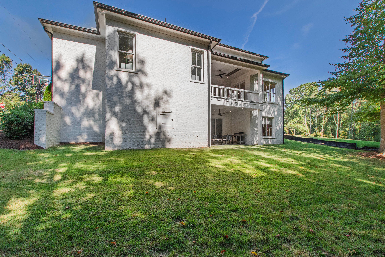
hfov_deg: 100.4
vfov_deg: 77.3
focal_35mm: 15
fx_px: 160
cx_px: 192
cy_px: 128
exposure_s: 1/320
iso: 320
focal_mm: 10
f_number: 9
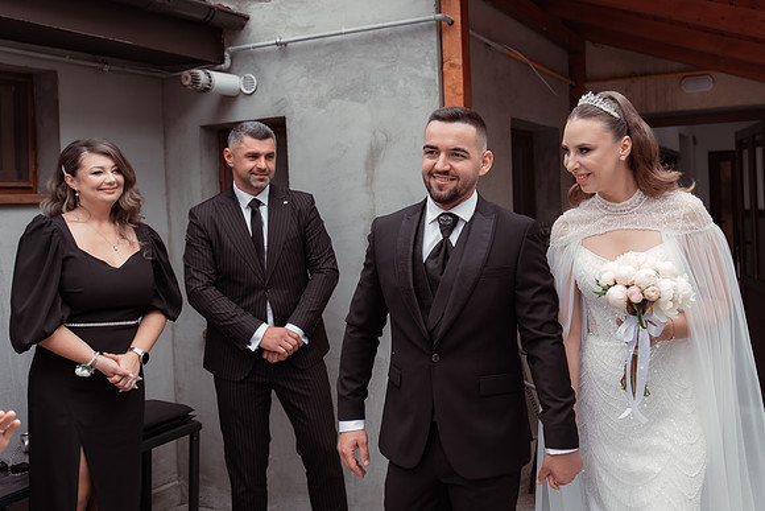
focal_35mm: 35
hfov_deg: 53.7
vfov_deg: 37.5
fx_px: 750
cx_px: 450
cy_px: 210
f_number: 3.5
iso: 200
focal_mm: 30
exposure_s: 1/320
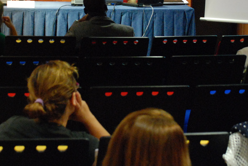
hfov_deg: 16.6
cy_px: 41
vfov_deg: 11.1
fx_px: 850
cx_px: 138
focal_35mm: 123
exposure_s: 1/15
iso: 1250
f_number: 4.2
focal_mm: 31
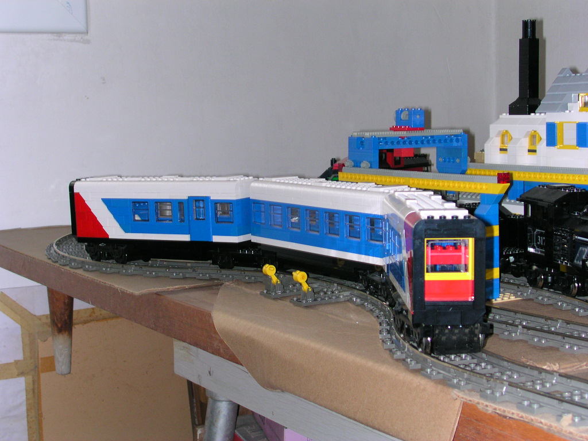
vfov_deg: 22.9
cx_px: 294
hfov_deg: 30.3
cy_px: 220
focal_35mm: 64
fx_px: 1087
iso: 100
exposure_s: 1/60
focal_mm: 9.7
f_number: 3.5
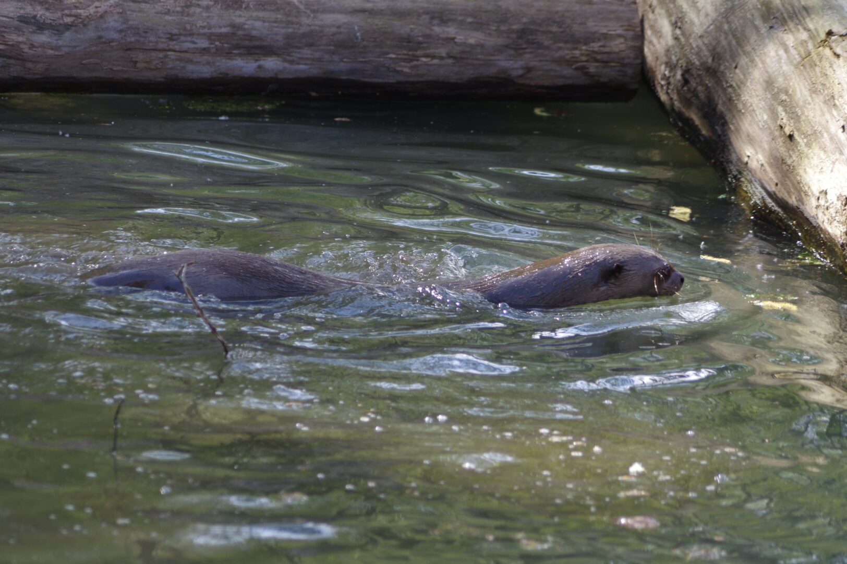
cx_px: 424
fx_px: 6700
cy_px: 282
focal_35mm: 285
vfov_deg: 4.8
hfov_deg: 7.2
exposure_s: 1/250
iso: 200
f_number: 4.5
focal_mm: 190
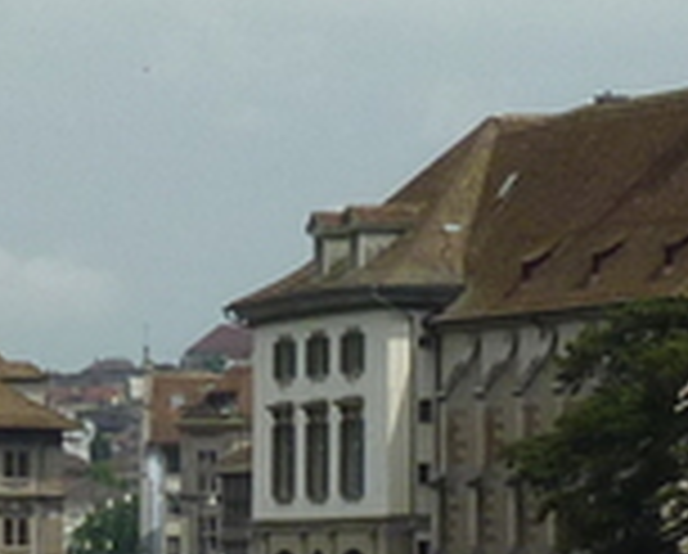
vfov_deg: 4.2
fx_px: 7487
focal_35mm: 367
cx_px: -495
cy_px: 450
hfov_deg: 5.2
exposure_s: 1/640
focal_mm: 7.9
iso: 100
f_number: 5.6
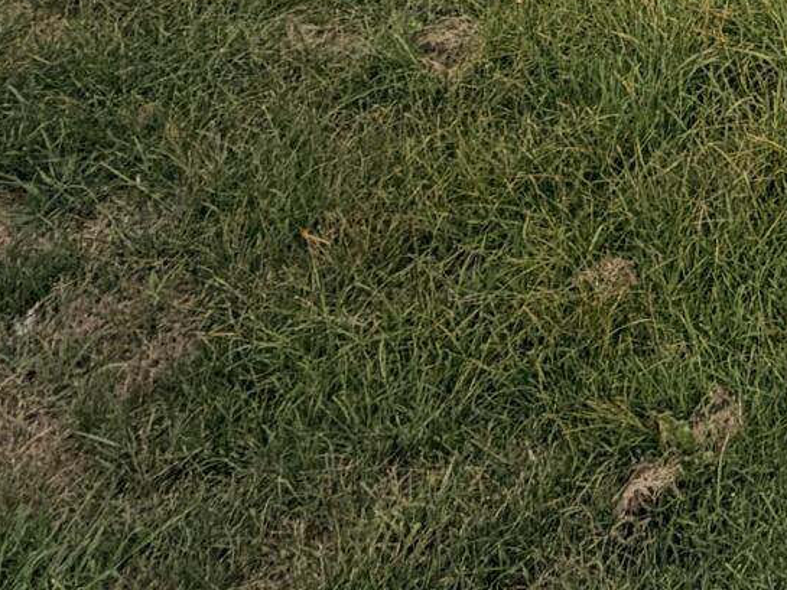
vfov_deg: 13.8
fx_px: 1751
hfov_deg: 18.7
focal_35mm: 77
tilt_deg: +1.8
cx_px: 1466
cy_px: -811
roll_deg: -0.9
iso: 25
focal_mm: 2.22
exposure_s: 1/770
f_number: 2.2
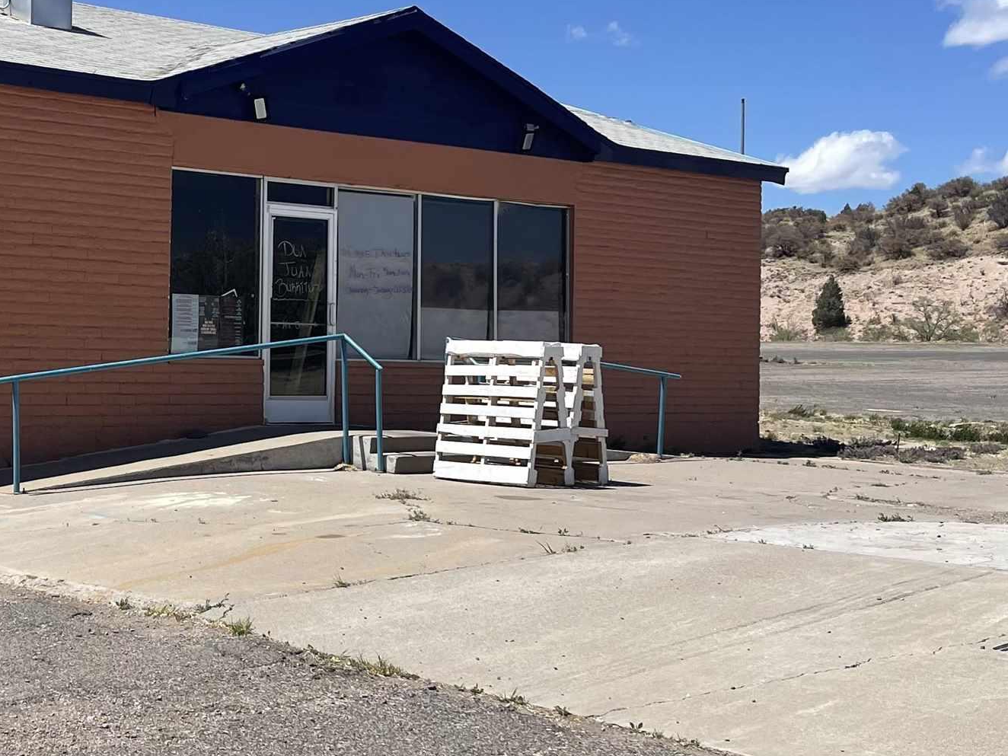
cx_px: 95
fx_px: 1689
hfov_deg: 31.6
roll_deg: +0.1
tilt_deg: +0.0
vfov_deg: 25.2
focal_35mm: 58
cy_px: 287
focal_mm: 5.1
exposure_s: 1/4717
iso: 32
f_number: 1.6
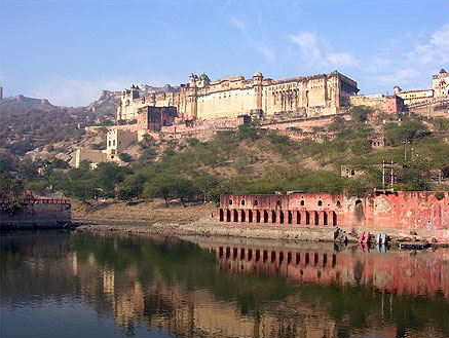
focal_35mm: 36
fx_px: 468
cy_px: 172
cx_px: 230
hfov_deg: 51.3
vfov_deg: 39.7
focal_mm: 8.9
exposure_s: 1/189
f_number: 5
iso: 50
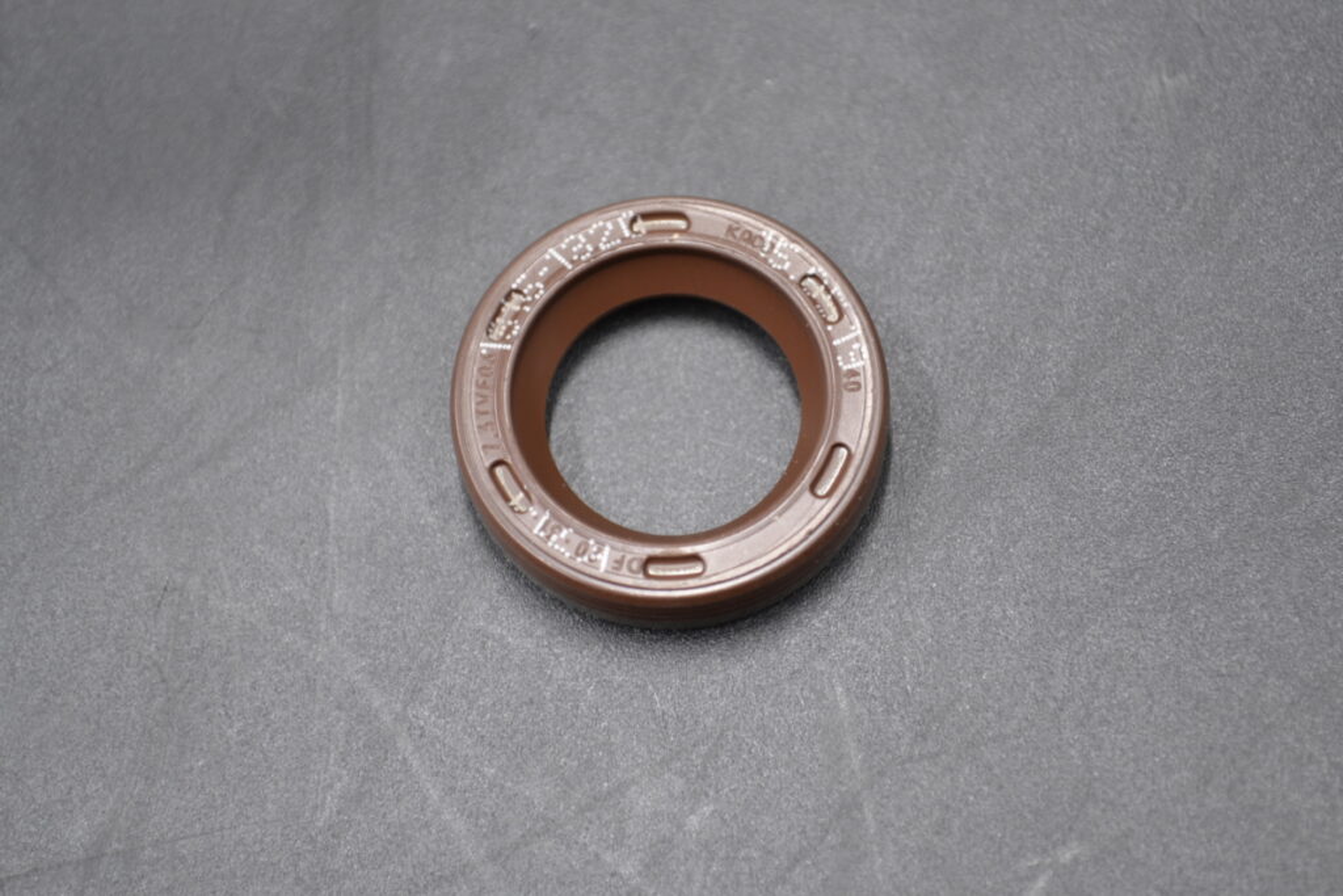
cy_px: 448
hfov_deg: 24.6
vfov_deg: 16.6
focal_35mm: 82
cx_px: 672
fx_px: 3078
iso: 400
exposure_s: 1/25
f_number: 5.6
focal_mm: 55
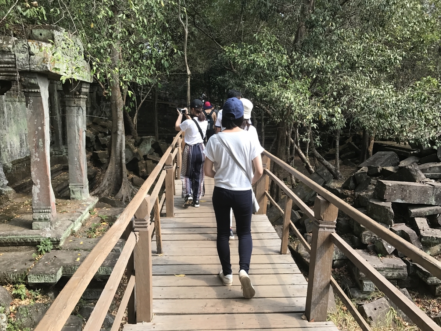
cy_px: 166
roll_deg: -1.1
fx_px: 357
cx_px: 220
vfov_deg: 49.7
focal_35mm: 28
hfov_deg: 63.4
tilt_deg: -7.2
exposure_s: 1/656
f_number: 1.8
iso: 20
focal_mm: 3.99
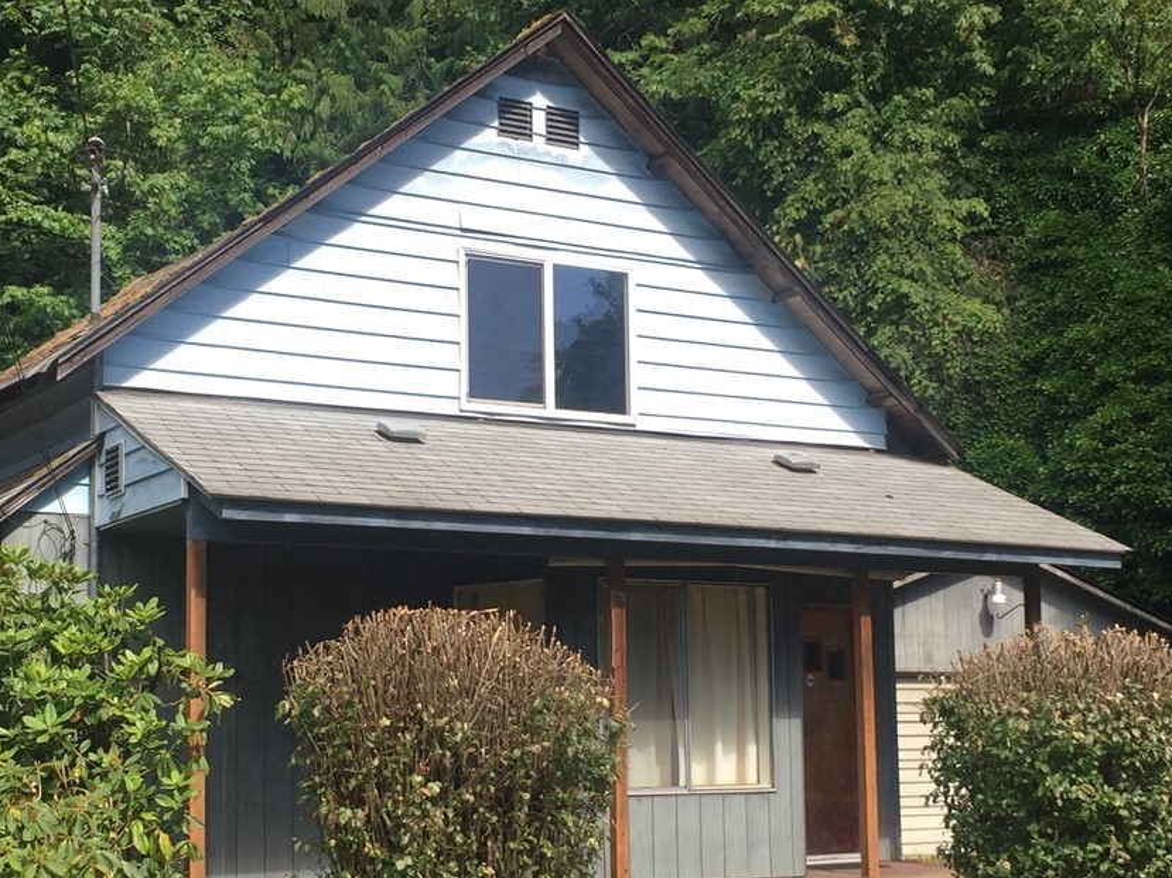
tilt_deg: +4.9
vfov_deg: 26.0
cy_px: 575
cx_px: 543
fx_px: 1895
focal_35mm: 56
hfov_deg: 34.3
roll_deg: -0.1
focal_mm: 4.15
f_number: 2.2
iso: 32
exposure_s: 1/719
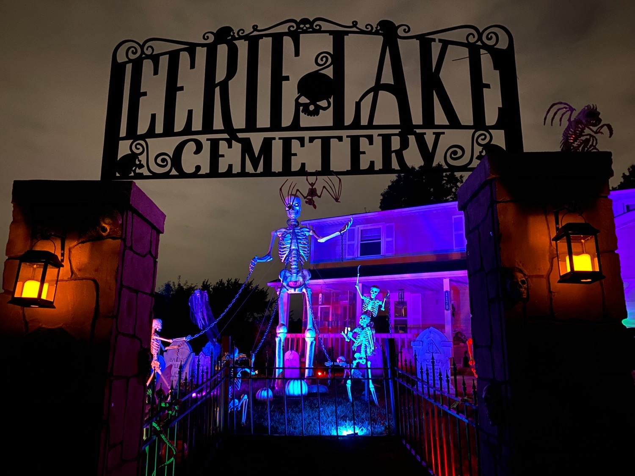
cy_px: 238
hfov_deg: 67.3
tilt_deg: +15.5
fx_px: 477
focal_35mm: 26
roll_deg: -2.5
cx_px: 318
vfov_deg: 53.1
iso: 500
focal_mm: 4.25
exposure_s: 1/4
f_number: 1.8
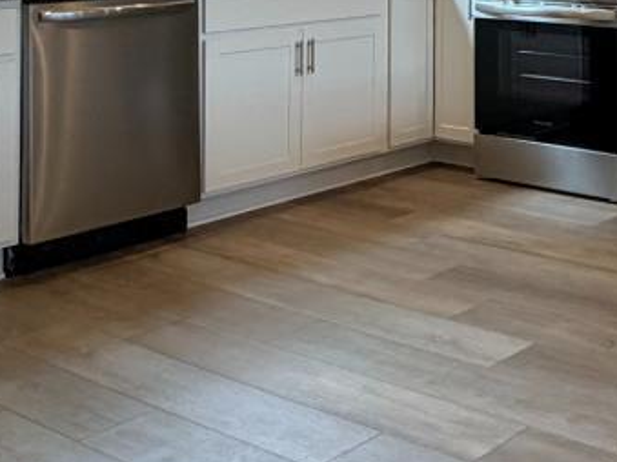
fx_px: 1105
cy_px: -94
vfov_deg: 21.9
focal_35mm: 62
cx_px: 653
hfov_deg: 28.7
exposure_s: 1/121
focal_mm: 2.22
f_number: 2.2
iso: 200
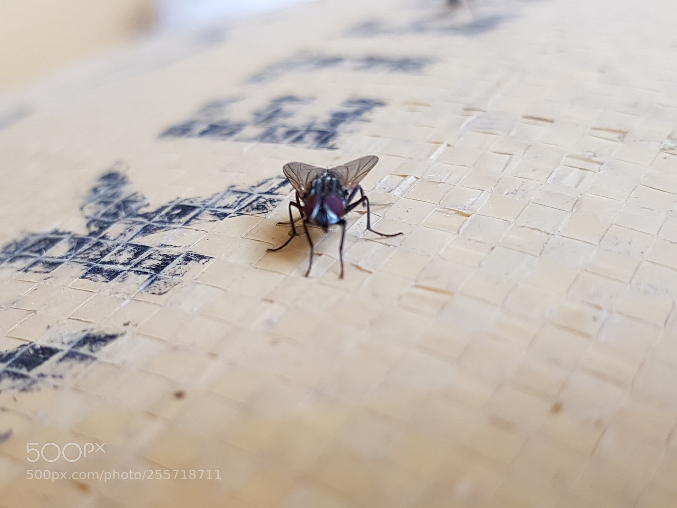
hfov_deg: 67.3
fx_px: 508
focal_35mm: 26
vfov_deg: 53.1
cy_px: 254
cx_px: 338
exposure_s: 1/50
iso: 64
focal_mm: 4.2
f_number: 1.7
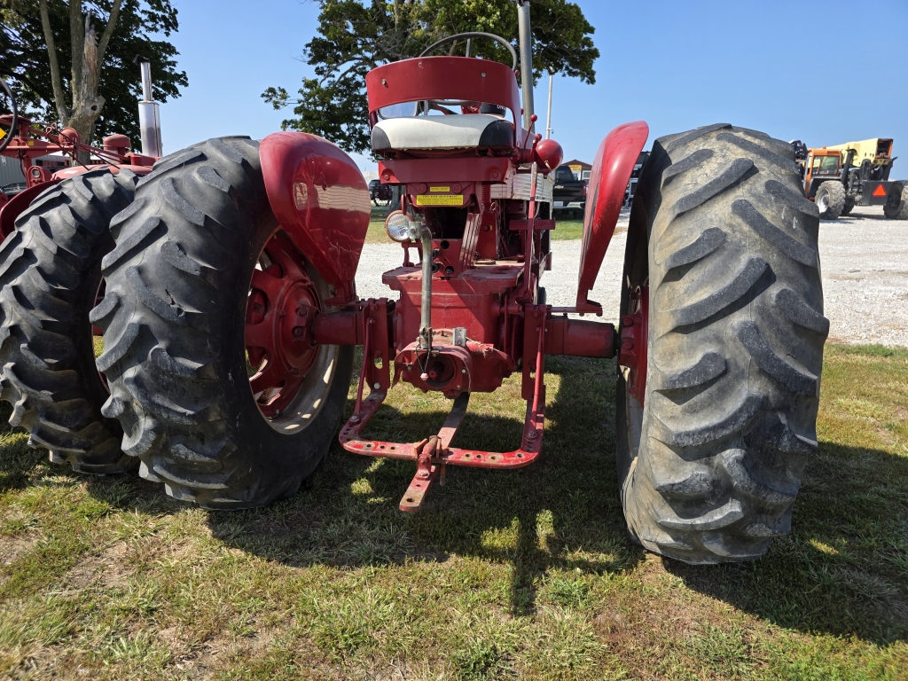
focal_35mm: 23
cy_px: 340
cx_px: 454
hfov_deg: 73.9
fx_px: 603
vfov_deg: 58.9
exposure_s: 1/2985
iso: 80
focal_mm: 6.3
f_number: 1.7
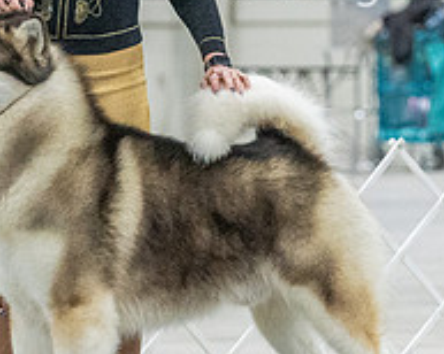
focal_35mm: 335
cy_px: 64
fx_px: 4398
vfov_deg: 4.6
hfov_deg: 5.8
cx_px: 95
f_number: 3.2
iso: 6400
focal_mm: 102
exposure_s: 1/320
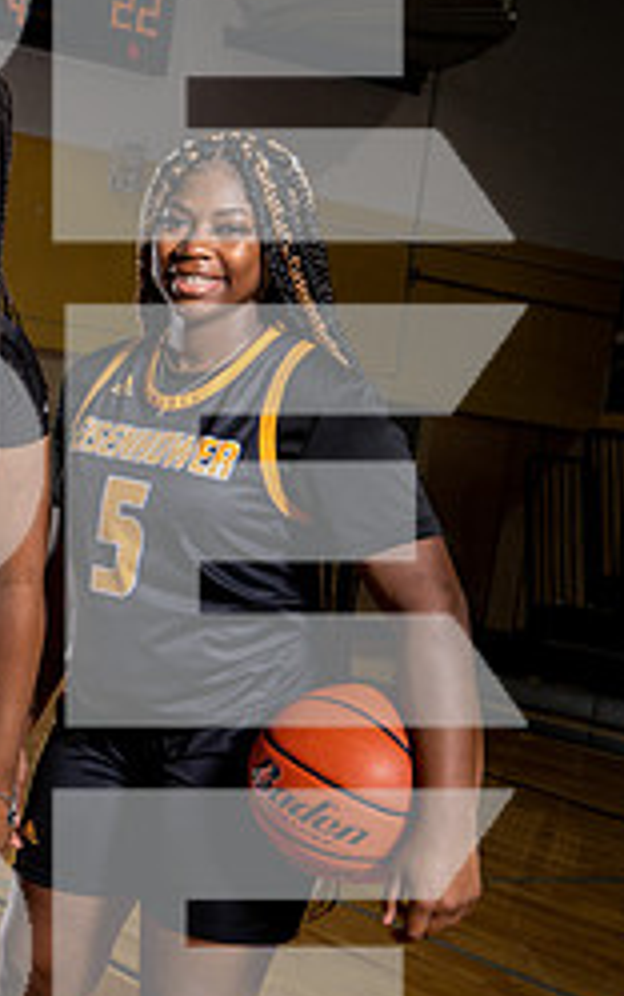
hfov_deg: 18.2
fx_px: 1548
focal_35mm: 57
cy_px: 518
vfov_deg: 35.7
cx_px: -492
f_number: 9
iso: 320
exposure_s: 1/200
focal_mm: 24
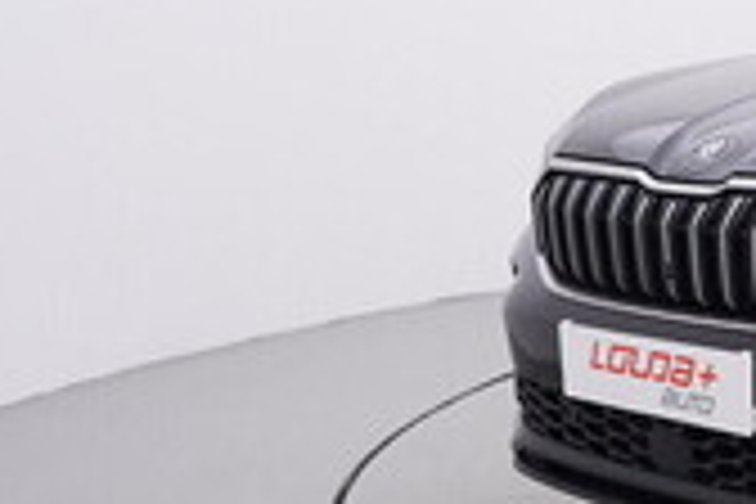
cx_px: 1204
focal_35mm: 74
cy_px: 259
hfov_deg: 21.8
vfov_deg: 18.5
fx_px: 1546
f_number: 5
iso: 200
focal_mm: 15
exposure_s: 1/80
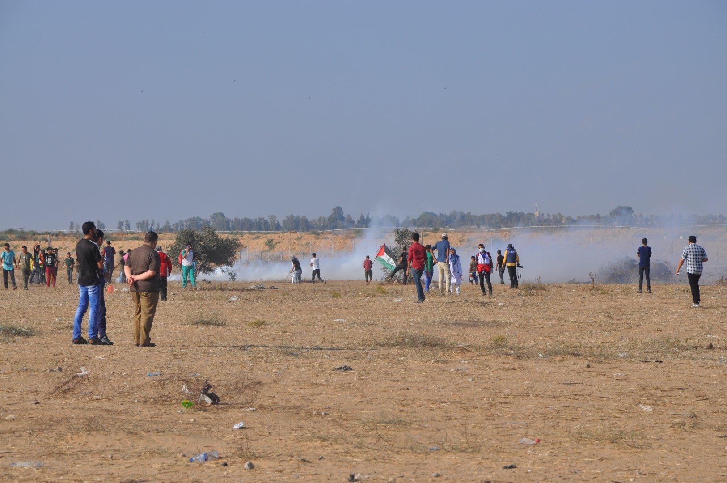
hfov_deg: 13.1
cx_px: 364
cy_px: 242
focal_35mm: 158
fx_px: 3177
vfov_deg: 8.7
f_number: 10
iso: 200
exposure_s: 1/400
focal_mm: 105
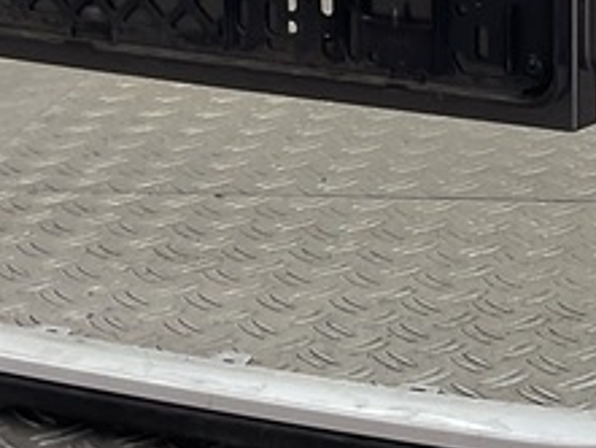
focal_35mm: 132
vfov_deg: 10.9
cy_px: -211
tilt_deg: -8.9
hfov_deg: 14.3
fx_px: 2274
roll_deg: -2.6
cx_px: 771
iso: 16
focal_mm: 3
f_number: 1.8
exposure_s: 1/100
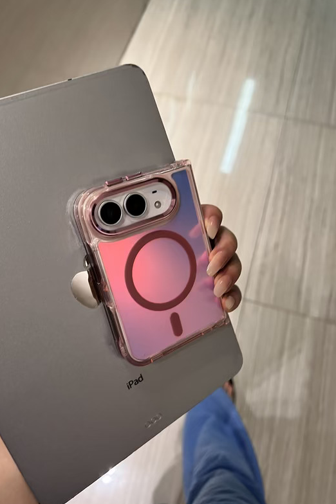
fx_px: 392
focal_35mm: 28
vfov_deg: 65.5
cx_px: 160
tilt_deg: -59.3
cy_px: 249
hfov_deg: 46.4
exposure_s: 1/50
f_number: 1.5
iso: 160
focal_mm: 5.7
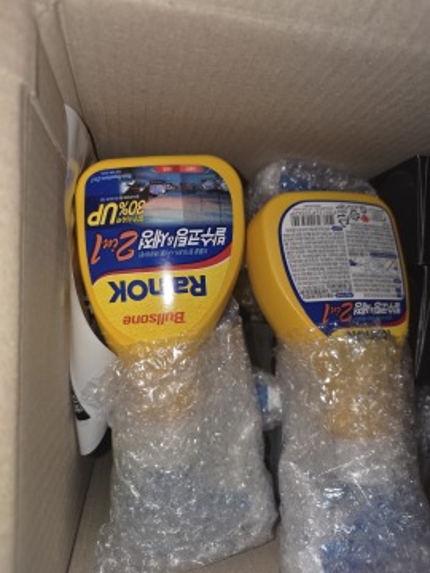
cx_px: 215
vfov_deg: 73.9
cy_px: 286
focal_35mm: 23
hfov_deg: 58.9
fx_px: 381
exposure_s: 1/50
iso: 3200
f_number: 1.7
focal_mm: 6.25
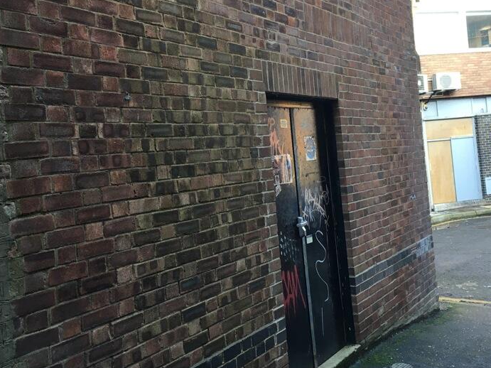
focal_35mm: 43
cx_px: 245
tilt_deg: +1.1
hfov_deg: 43.9
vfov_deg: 33.5
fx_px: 610
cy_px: 146
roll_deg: +4.5
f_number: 2.2
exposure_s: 1/33
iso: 32
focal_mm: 4.15
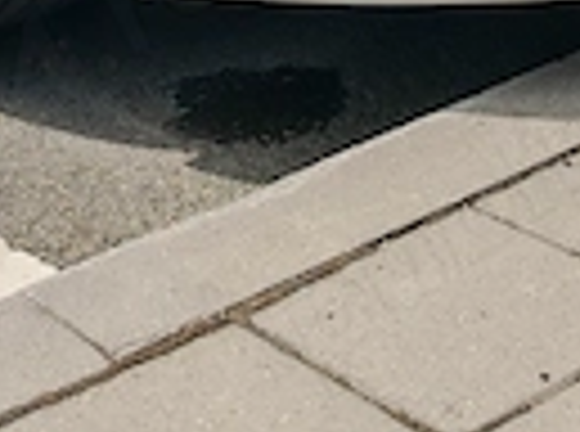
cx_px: 256
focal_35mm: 112
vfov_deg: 11.5
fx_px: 1871
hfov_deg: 17.6
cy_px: -495
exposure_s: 1/9800
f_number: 2
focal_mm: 6.83
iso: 100
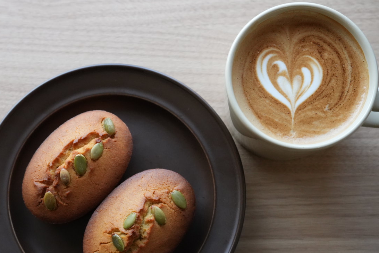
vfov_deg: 18.4
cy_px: 167
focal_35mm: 74
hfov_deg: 27.3
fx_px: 780
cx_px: 154
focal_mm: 50
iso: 5000
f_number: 5.6
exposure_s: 1/1000
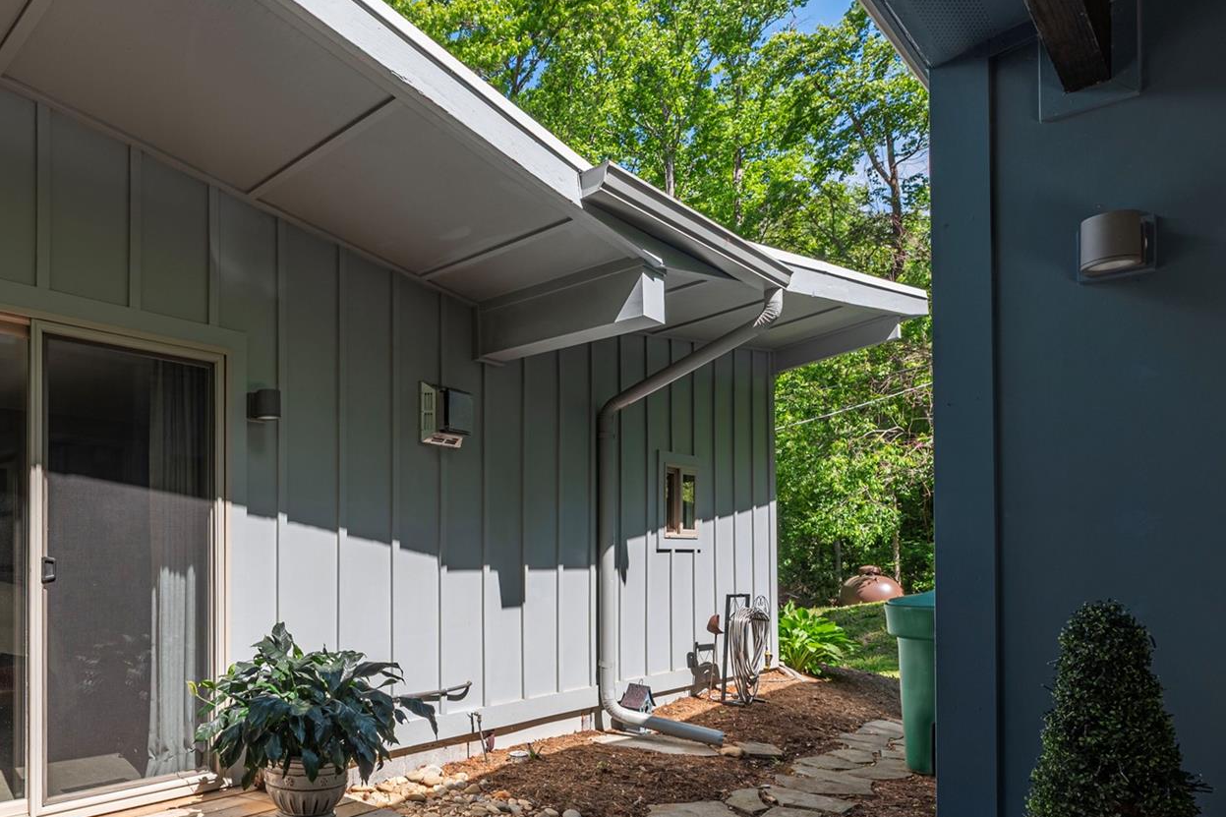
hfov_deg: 70.7
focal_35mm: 23
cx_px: 298
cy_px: 575
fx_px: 783
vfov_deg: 53.5
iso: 320
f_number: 8
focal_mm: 14
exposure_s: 1/1250
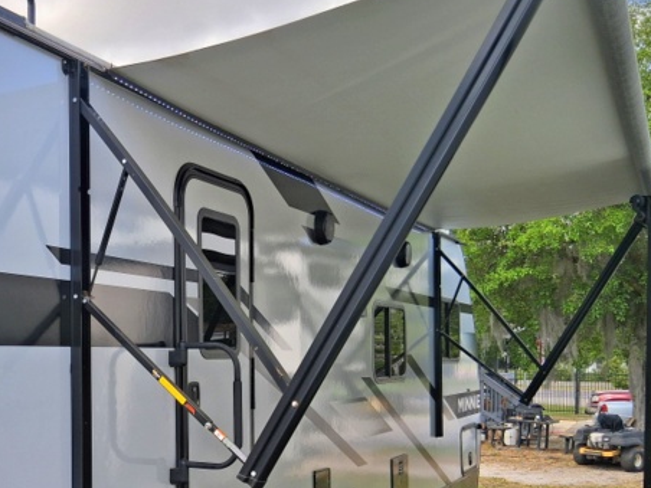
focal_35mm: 46
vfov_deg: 31.2
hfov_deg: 39.2
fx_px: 865
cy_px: 344
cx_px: 107
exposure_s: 1/183
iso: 25
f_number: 1.8
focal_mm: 3.98
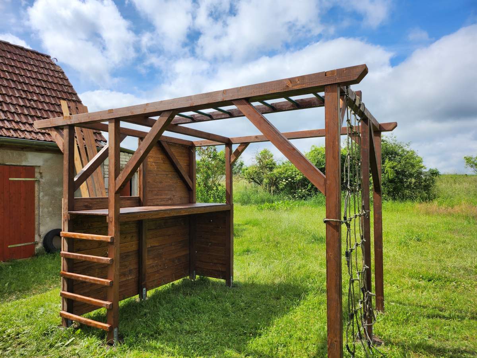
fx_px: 331
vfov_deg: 56.8
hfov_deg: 71.6
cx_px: 238
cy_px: 179
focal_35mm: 24
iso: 50
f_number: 1.8
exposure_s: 1/3717
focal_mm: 5
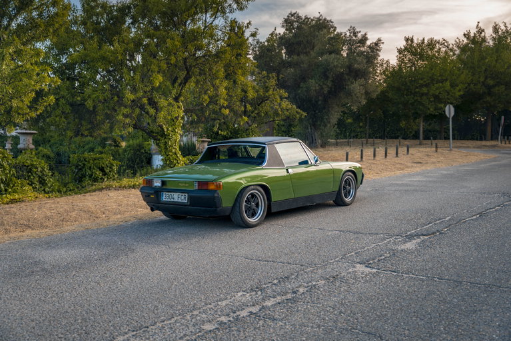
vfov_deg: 35.7
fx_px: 530
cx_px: 256
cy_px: 170
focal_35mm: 37
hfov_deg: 51.5
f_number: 2.8
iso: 100
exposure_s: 1/250
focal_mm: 37.3
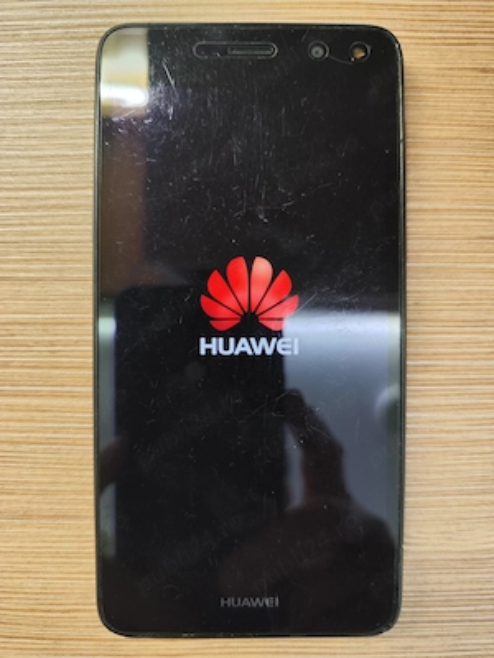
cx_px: 247
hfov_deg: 58.9
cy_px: 329
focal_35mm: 23
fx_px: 438
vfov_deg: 73.9
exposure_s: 1/25
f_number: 1.65
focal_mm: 6.14
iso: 400
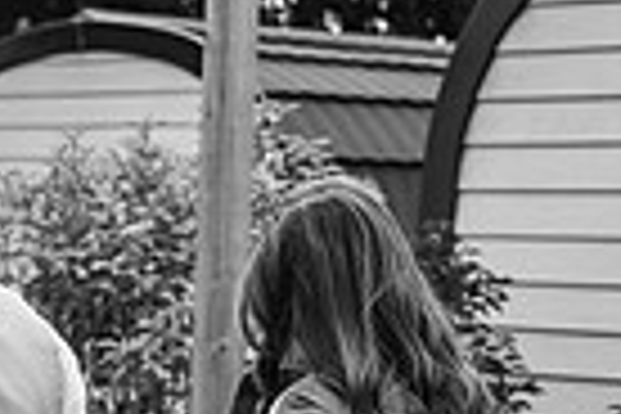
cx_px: -144
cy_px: 587
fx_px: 2967
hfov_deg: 11.7
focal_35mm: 172
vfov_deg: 7.9
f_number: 2.8
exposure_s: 1/500
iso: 100
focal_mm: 41
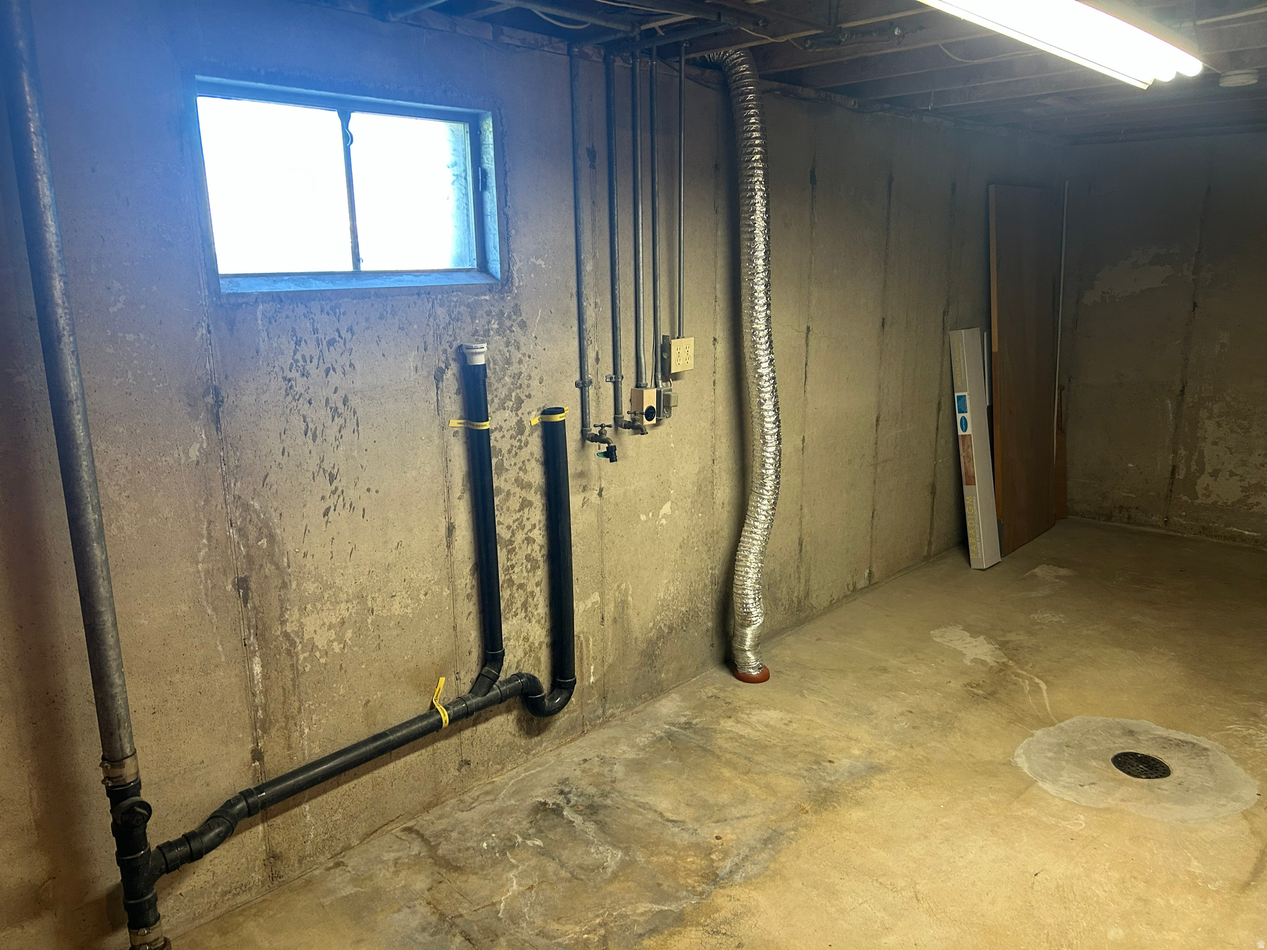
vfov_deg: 53.1
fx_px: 952
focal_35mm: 26
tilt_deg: -14.3
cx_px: 634
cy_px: 475
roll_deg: +0.9
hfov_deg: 67.3
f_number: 1.5
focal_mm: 5.7
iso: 160
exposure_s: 1/60
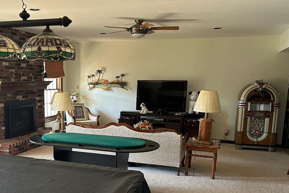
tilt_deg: -10.6
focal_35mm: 40
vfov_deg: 33.1
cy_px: 132
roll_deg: -1.0
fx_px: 321
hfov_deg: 47.6
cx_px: 94
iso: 100
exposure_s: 1/60
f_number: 1.5
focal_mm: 5.7
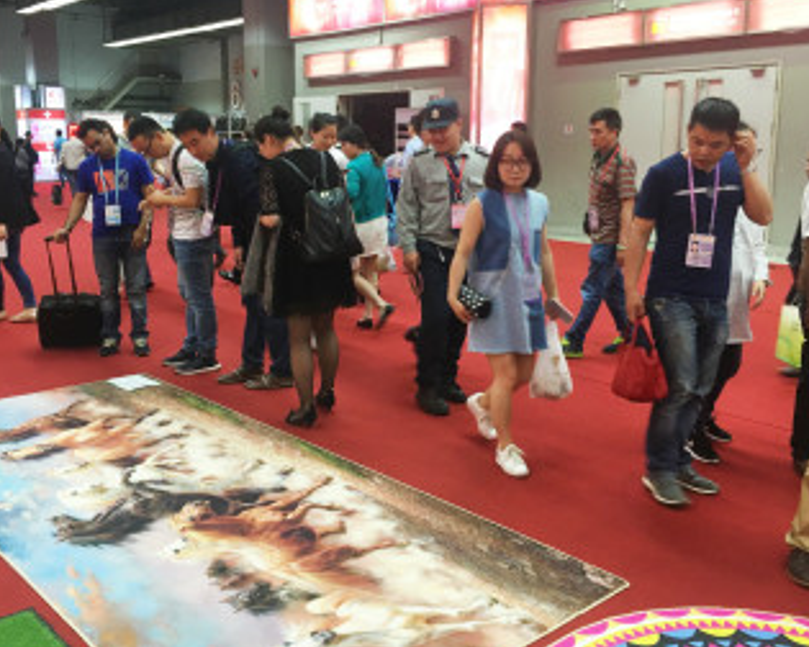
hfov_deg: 50.3
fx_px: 862
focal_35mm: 36
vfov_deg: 41.1
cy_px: 290
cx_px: 403
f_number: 2.2
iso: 125
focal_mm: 4.15
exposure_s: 1/33
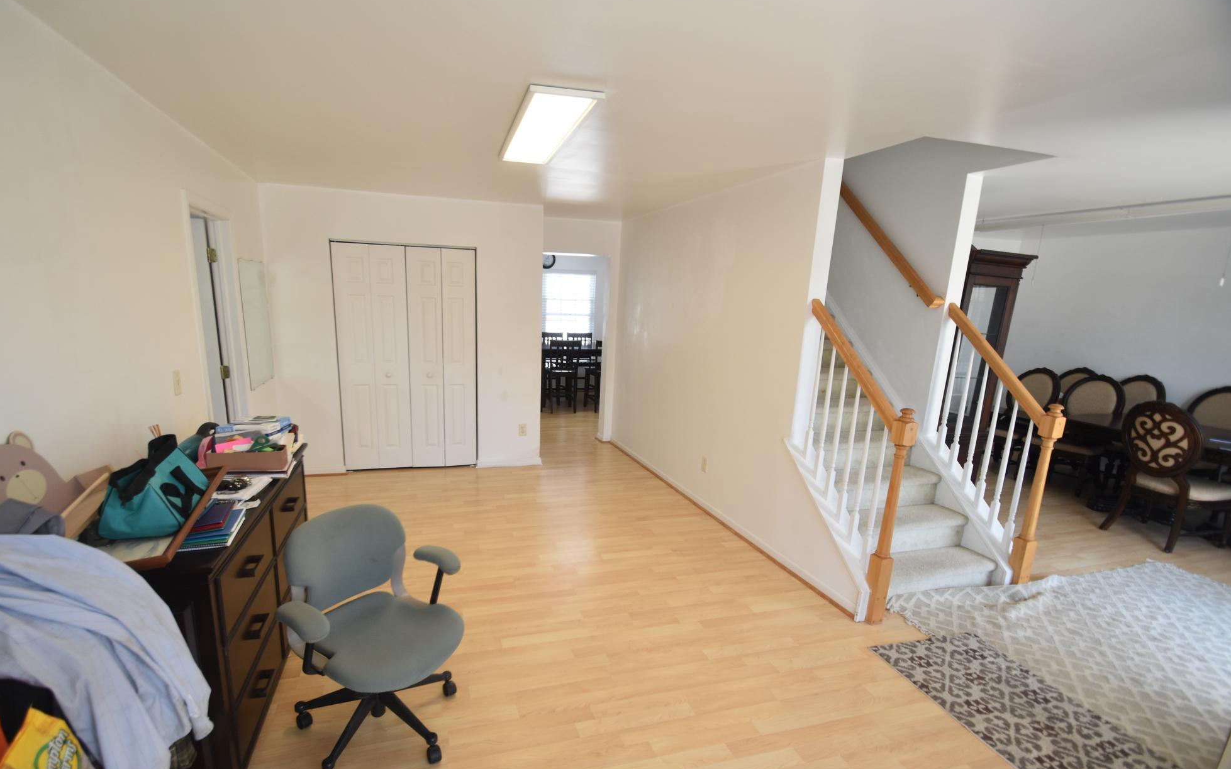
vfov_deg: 71.2
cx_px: 593
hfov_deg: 97.8
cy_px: 410
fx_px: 537
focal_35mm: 16
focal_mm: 10
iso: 400
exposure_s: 1/100
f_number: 5
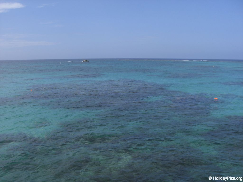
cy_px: 91
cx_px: 122
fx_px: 267
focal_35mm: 38
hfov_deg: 49.0
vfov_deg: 37.7
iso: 64
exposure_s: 1/200
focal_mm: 6.2
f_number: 8
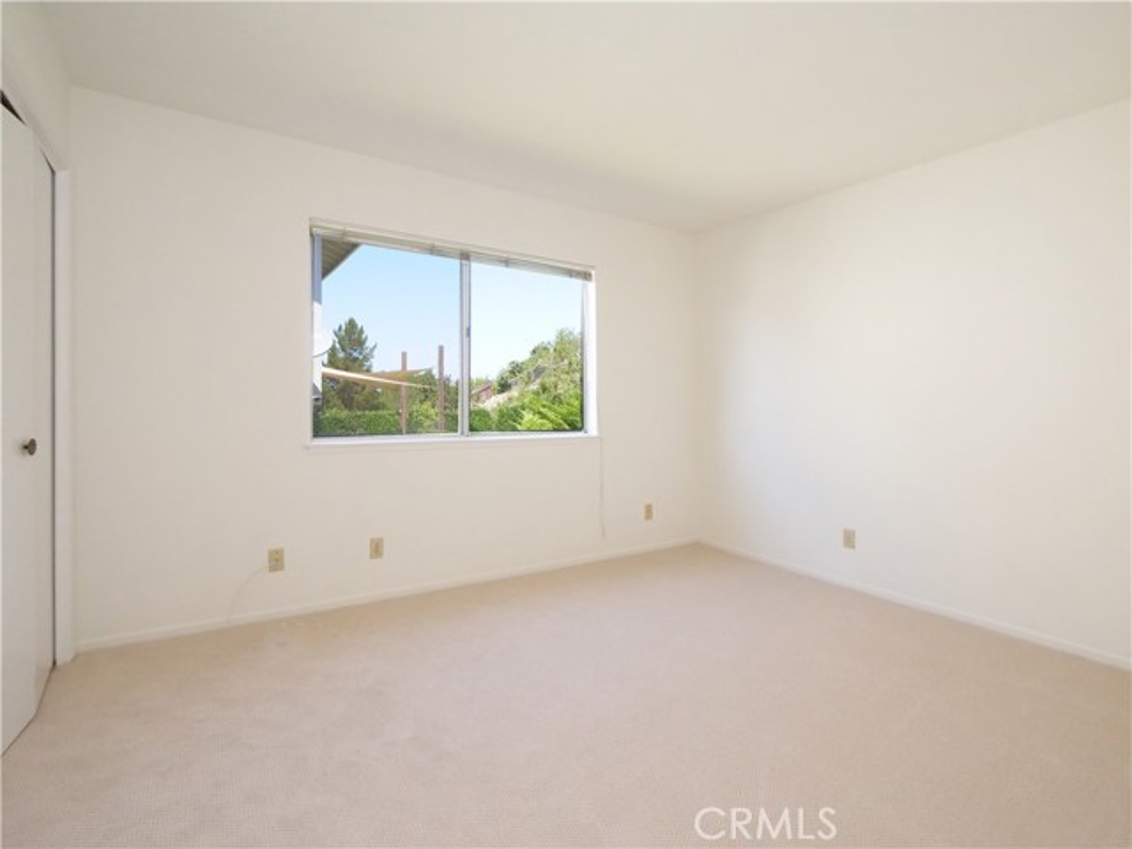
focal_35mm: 16
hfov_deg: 94.5
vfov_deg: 78.1
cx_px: 566
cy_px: 424
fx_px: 523
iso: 3200
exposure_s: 1/320
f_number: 8
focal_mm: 8
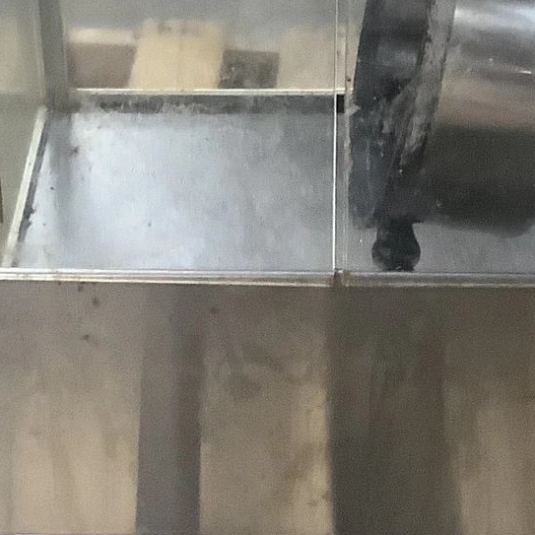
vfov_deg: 16.7
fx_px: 1766
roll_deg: +1.1
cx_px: 257
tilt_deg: -32.7
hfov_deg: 17.2
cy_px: -46
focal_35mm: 101
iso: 400
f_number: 2.4
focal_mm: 3.3
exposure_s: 1/40
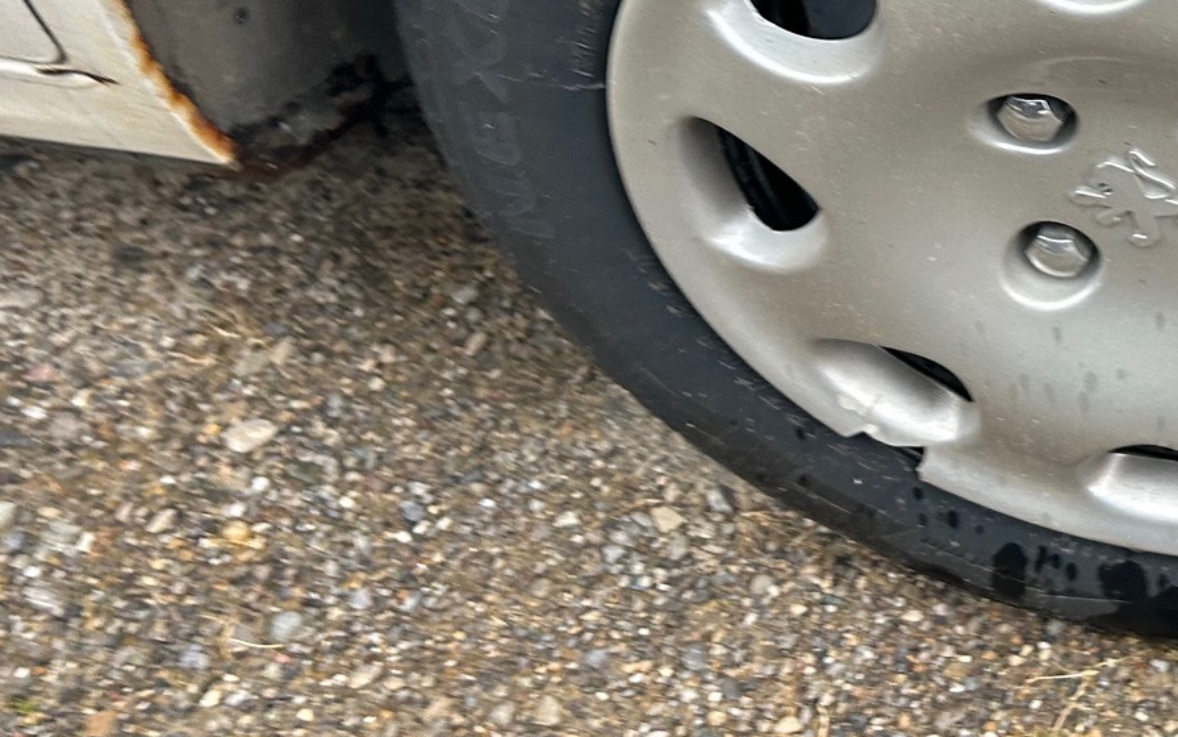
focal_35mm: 62
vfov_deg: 20.3
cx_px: 1132
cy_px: 13
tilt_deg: -45.1
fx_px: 1990
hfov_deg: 31.0
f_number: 1.5
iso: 125
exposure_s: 1/95
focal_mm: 5.7
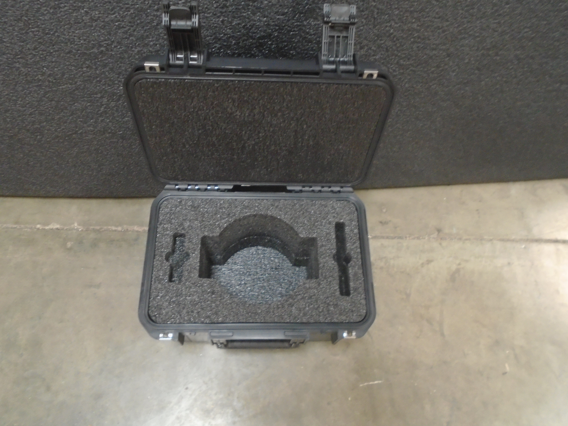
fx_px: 427
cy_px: 213
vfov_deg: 53.1
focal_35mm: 26
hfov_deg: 67.3
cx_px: 284
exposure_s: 1/6
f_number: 3.2
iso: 400
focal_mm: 4.6
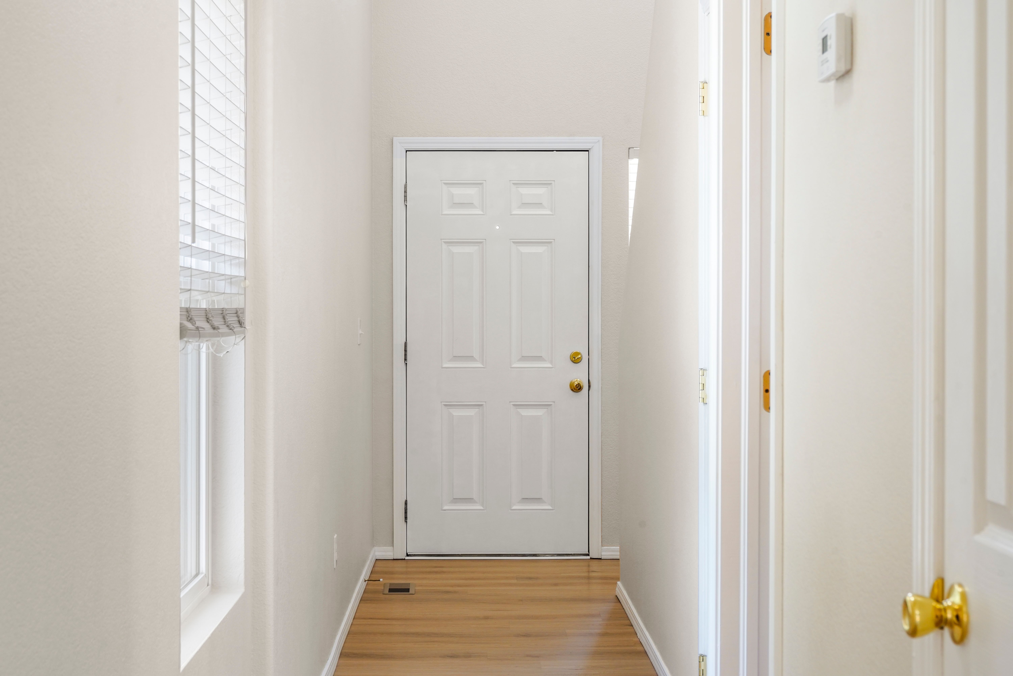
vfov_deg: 22.6
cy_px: 338
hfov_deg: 33.4
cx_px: 506
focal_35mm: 60
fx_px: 1688
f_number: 11
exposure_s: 1/15
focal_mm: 60
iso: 640
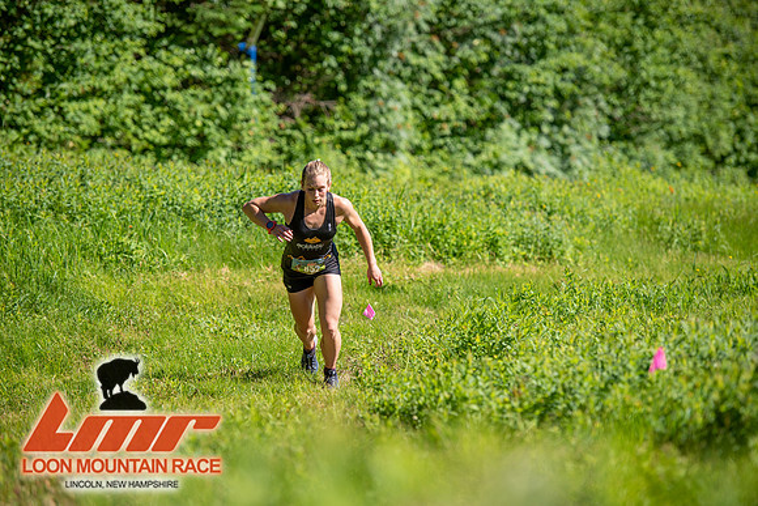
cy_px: 253
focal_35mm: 165
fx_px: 3475
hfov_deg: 12.4
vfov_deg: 8.3
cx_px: 379
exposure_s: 1/800
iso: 100
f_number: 3.5
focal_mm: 165
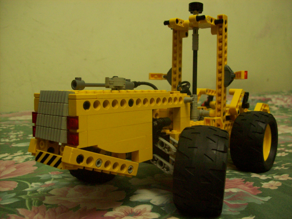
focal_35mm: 36
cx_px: 146
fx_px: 304
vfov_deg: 39.6
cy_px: 110
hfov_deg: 51.4
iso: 200
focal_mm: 6
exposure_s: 1/8
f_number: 2.7
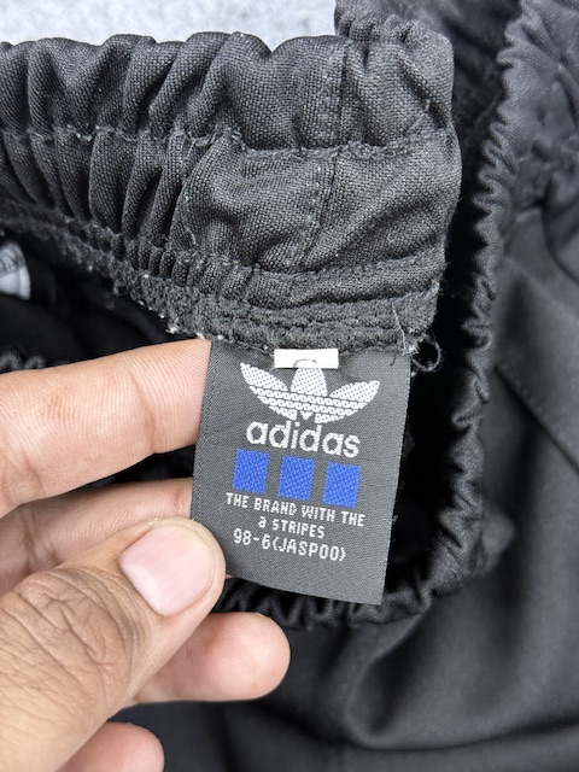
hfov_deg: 30.3
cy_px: 386
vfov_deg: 39.7
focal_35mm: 48
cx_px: 290
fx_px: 1070
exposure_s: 1/50
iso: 100
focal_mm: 6.76
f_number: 1.78
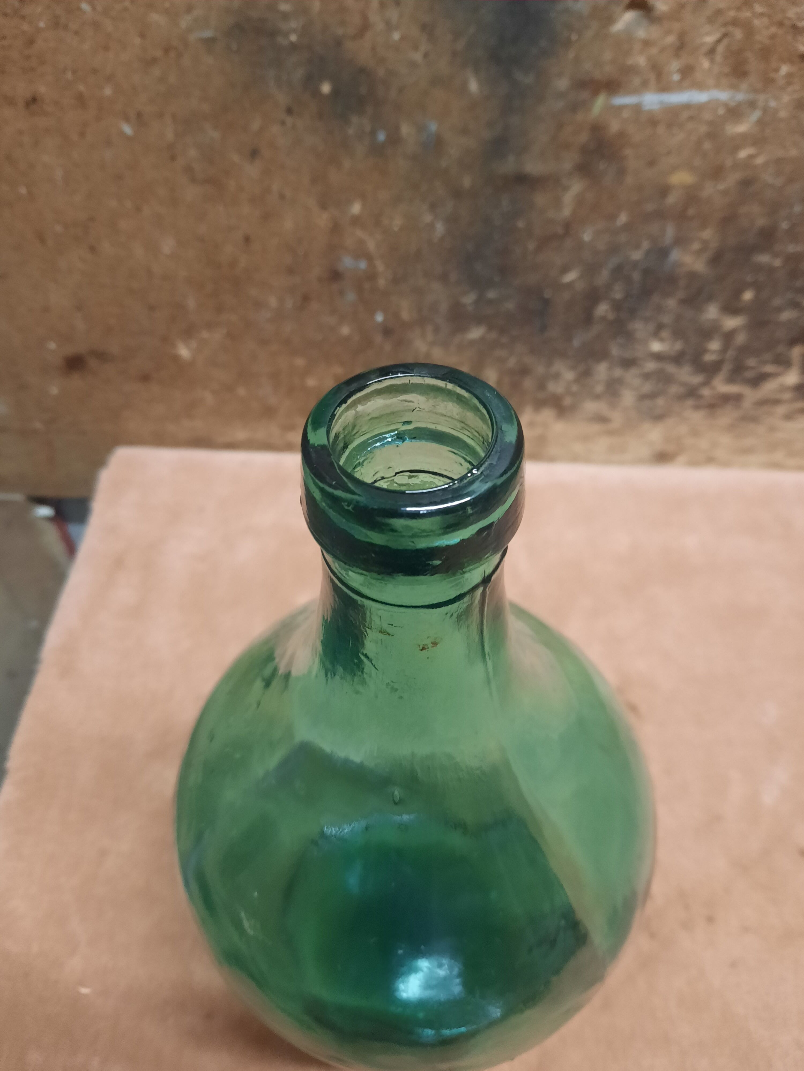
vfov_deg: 69.4
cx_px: 402
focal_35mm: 25
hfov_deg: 54.9
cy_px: 536
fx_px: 774
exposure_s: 1/50
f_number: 2
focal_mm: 4.6
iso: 400
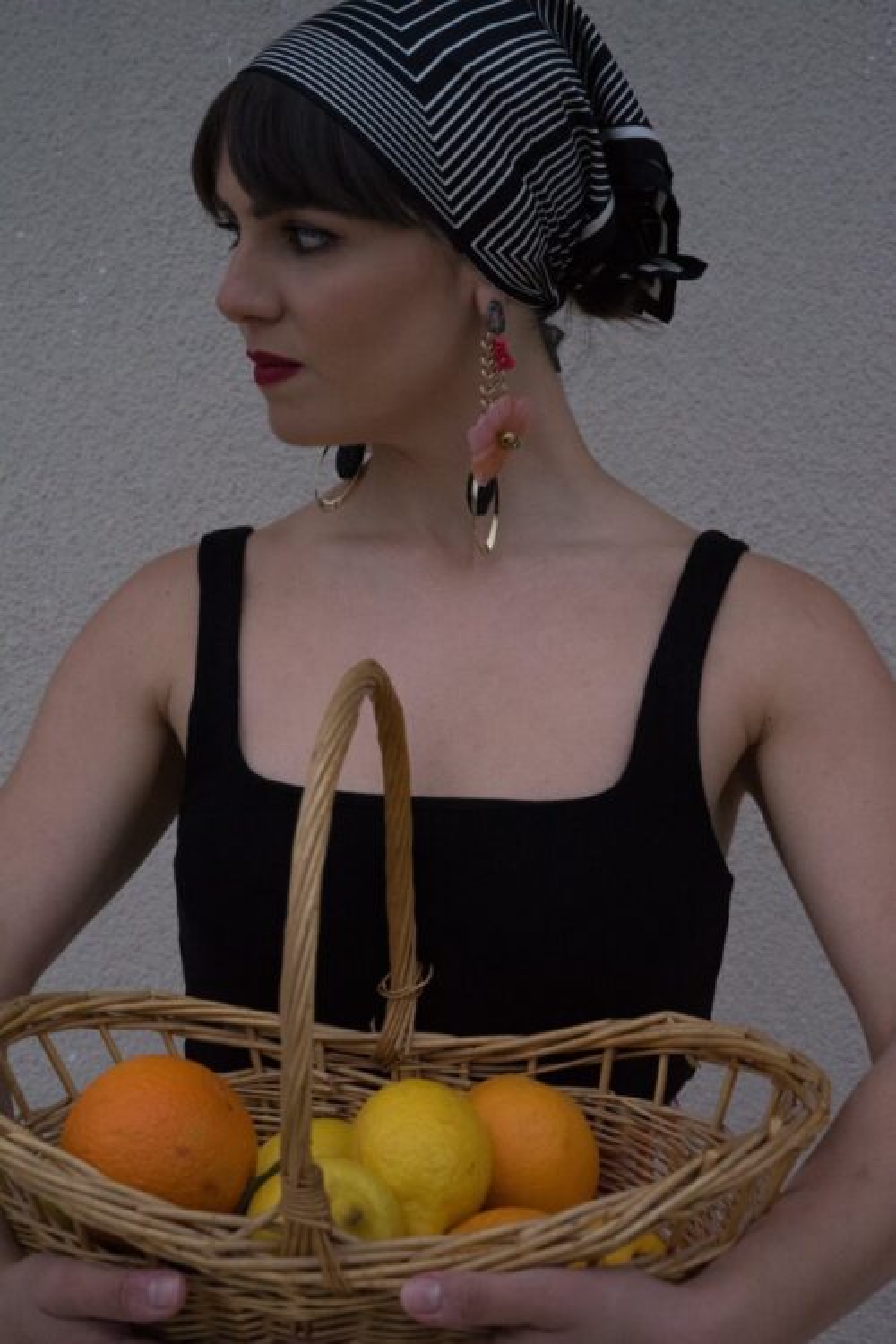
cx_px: 448
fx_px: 1867
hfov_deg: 27.0
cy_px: 672
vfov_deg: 39.6
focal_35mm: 50
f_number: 10
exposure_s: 1/250
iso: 4000
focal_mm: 50
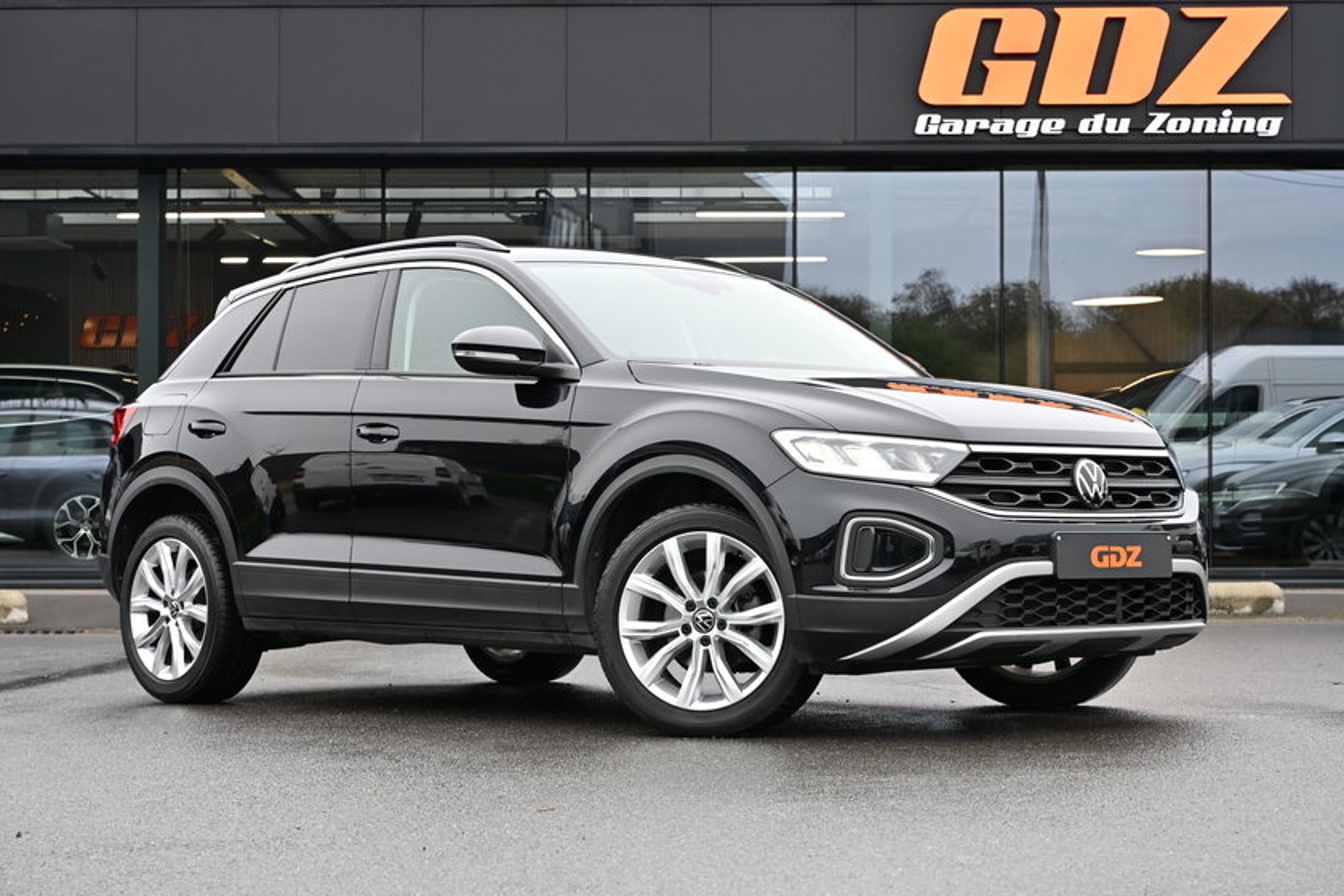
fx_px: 2613
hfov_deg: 28.8
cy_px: 448
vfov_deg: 19.5
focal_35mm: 70
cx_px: 672
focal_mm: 70
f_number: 8
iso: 1600
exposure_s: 1/200
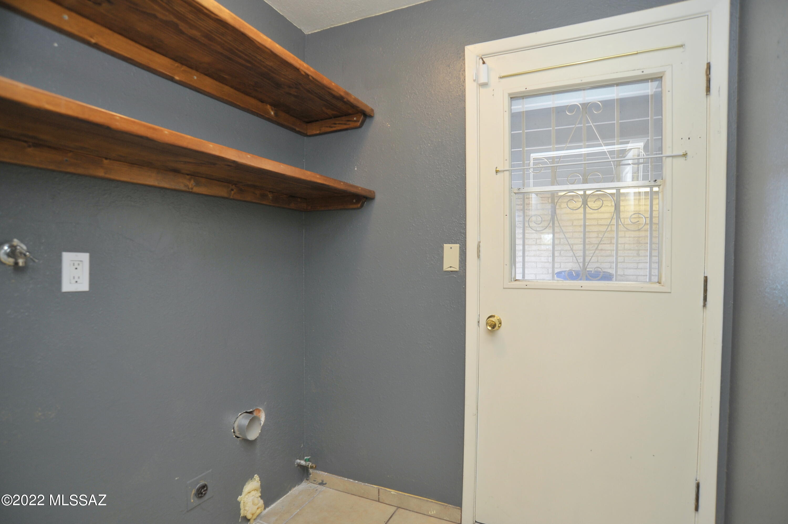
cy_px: 262
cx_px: 394
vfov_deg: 67.3
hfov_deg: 90.0
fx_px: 394
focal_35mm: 18
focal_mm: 18
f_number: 6.3
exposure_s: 1/60
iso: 640
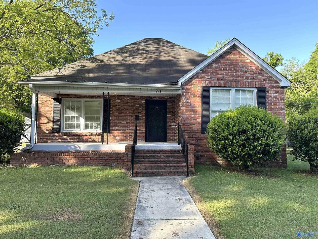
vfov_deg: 56.8
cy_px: 120
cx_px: 159
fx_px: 220
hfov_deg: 71.6
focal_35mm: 24
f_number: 1.78
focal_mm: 6.86
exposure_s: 1/724
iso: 80
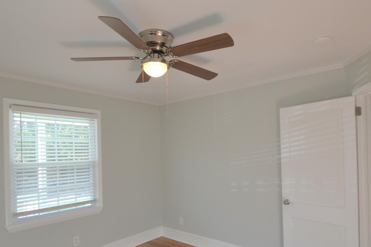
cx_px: 182
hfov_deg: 78.6
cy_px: 157
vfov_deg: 56.4
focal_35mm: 22
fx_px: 227
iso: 400
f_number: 5
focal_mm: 10
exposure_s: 1/100
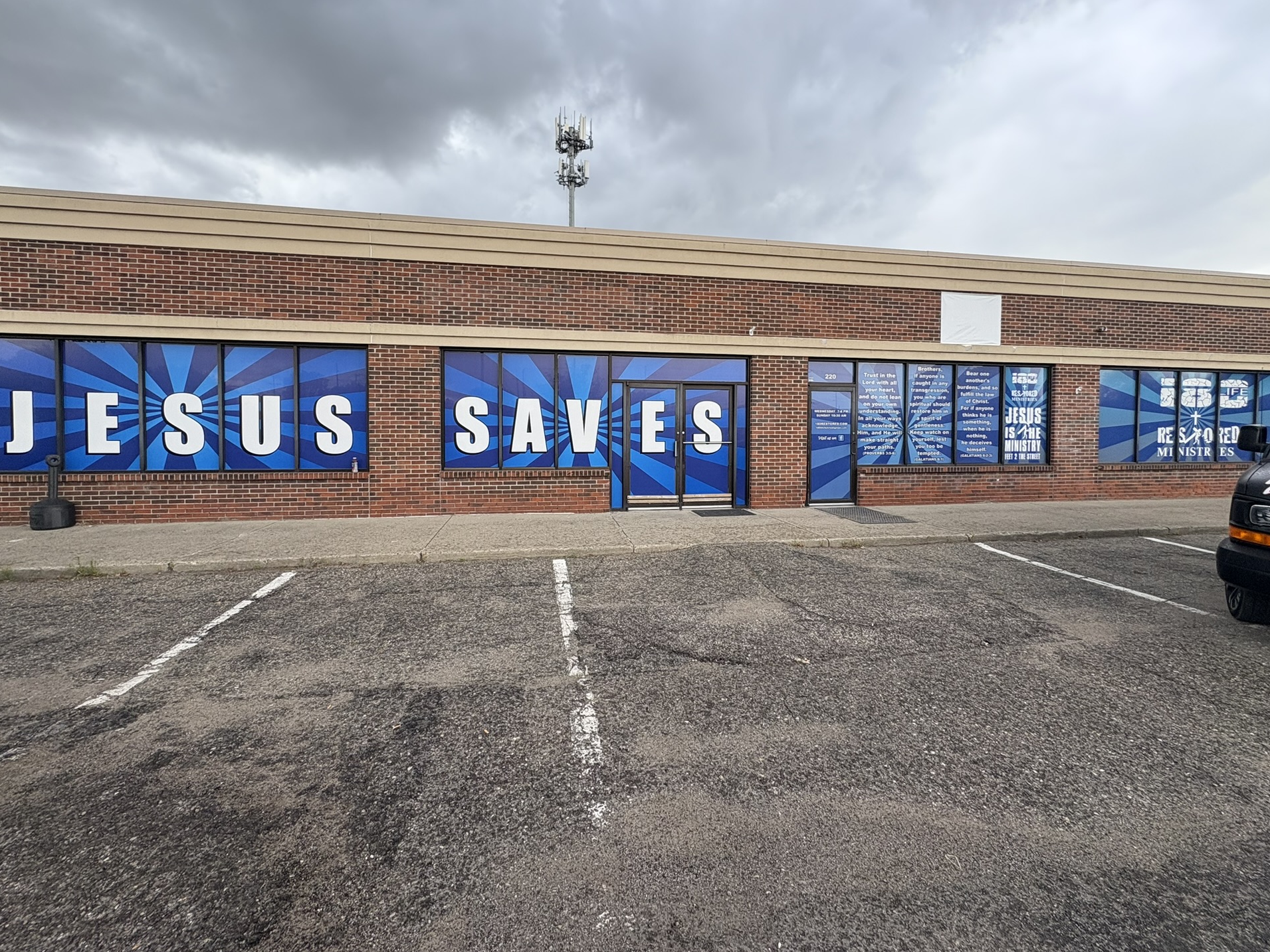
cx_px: 635
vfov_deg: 81.7
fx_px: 550
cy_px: 443
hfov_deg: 98.2
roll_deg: +0.0
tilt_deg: -1.4
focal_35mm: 15
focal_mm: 2.22
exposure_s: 1/99
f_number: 2.2
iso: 80
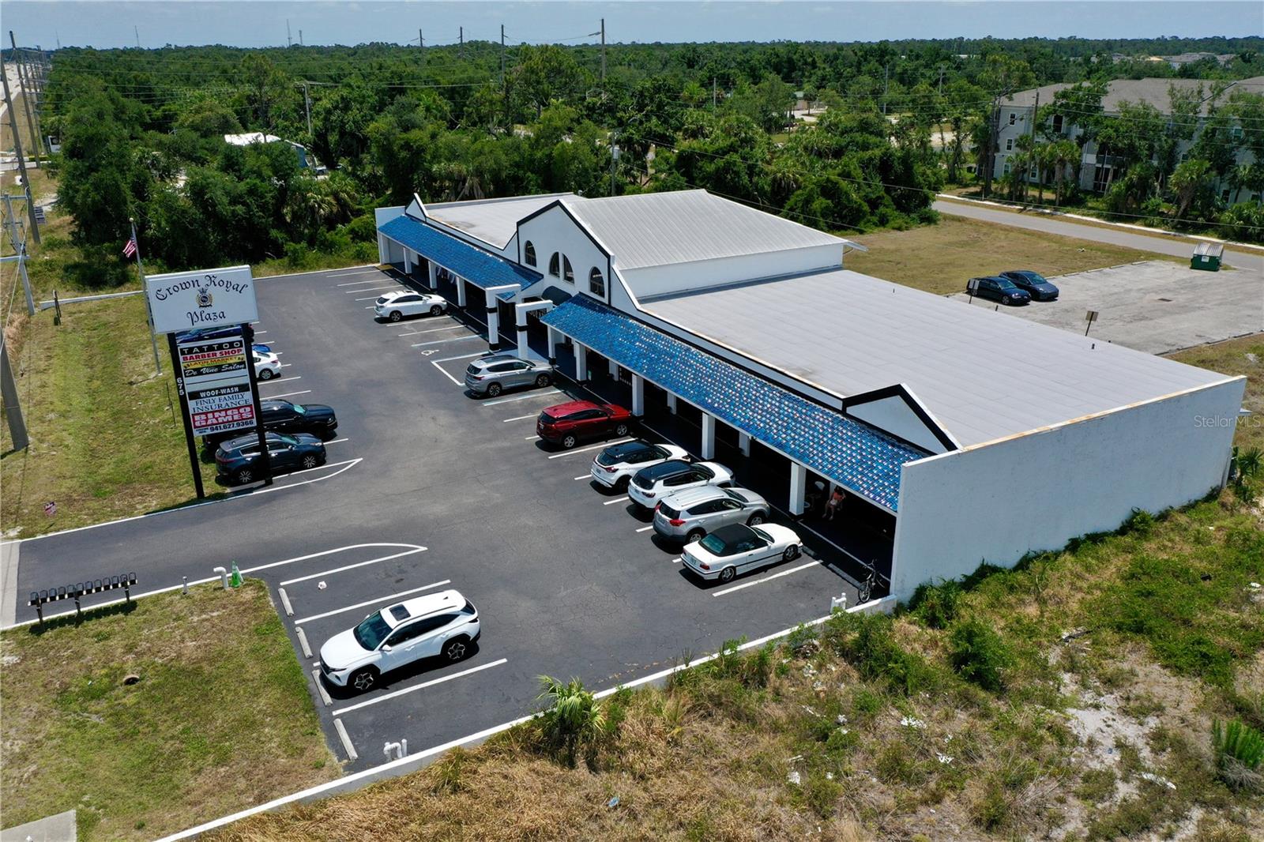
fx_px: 983
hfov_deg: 65.5
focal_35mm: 28
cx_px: 632
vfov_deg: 46.4
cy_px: 421
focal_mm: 10.26
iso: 100
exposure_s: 1/800
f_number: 6.3
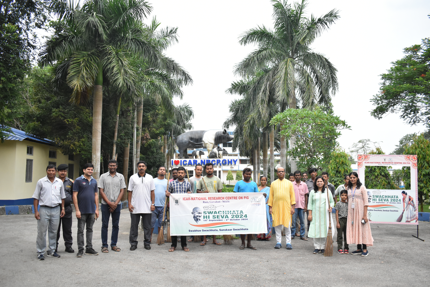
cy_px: 144
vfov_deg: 43.6
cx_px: 215
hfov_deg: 61.9
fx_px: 358
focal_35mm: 30
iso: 1600
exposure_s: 1/3200
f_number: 4
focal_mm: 20
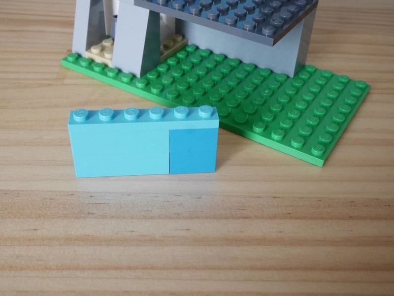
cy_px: 148
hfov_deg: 46.8
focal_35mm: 40
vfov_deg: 36.0
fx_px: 456
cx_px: 197
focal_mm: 20
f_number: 10
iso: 2500
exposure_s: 1/60
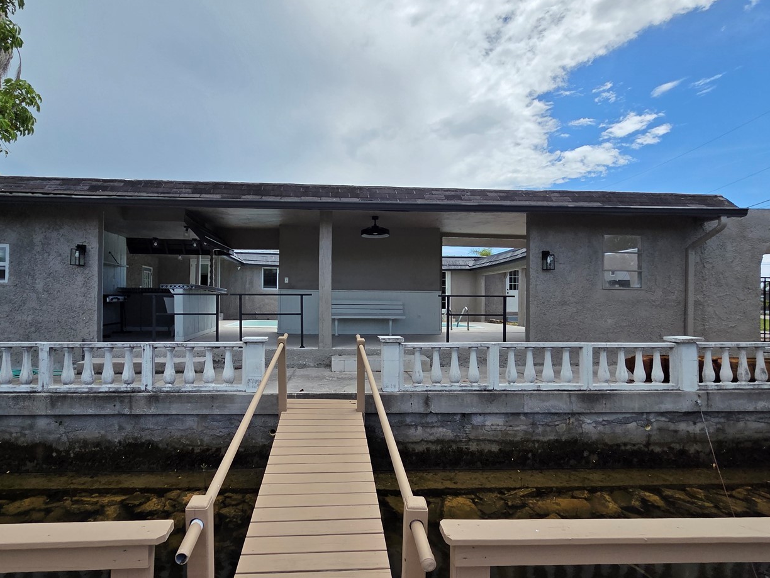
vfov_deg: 74.7
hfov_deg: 90.8
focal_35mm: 17
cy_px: 293
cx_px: 350
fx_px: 378
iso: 50
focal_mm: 2.2
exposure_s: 1/3001
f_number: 2.2
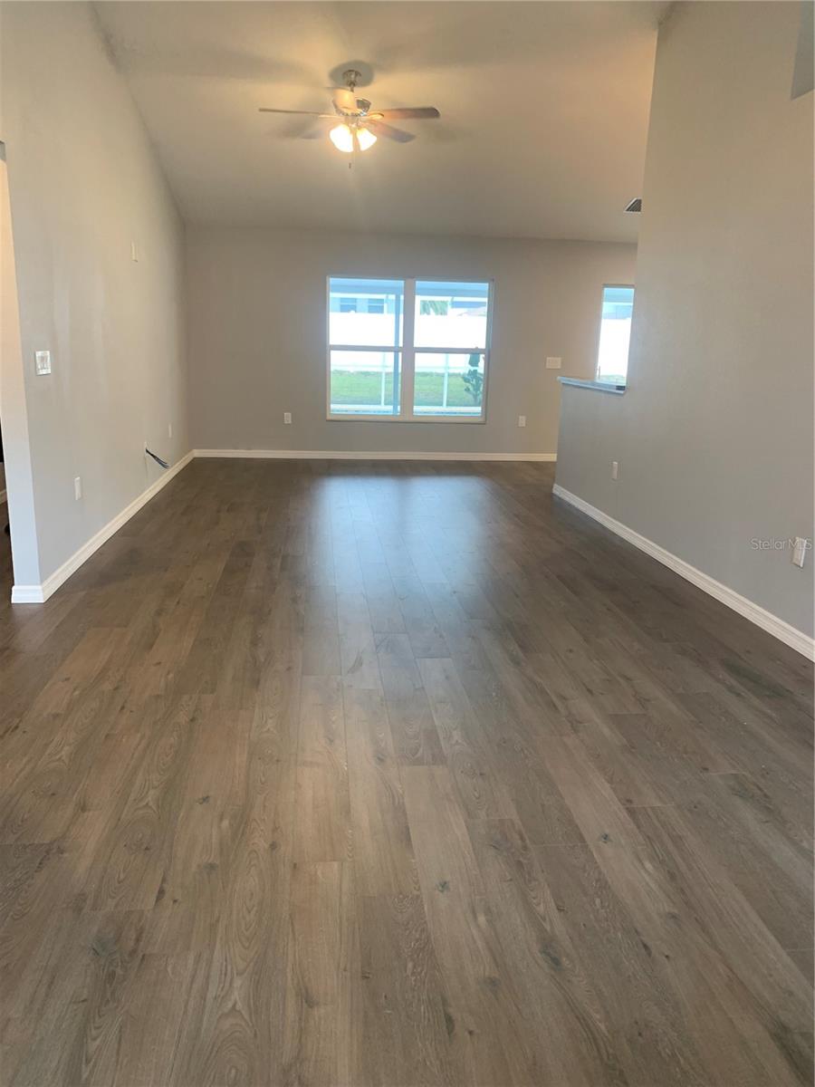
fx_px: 816
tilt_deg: -12.6
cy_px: 544
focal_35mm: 26
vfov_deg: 67.3
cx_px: 408
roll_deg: -1.7
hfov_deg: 53.1
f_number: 1.8
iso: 100
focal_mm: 4.25
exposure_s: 1/60
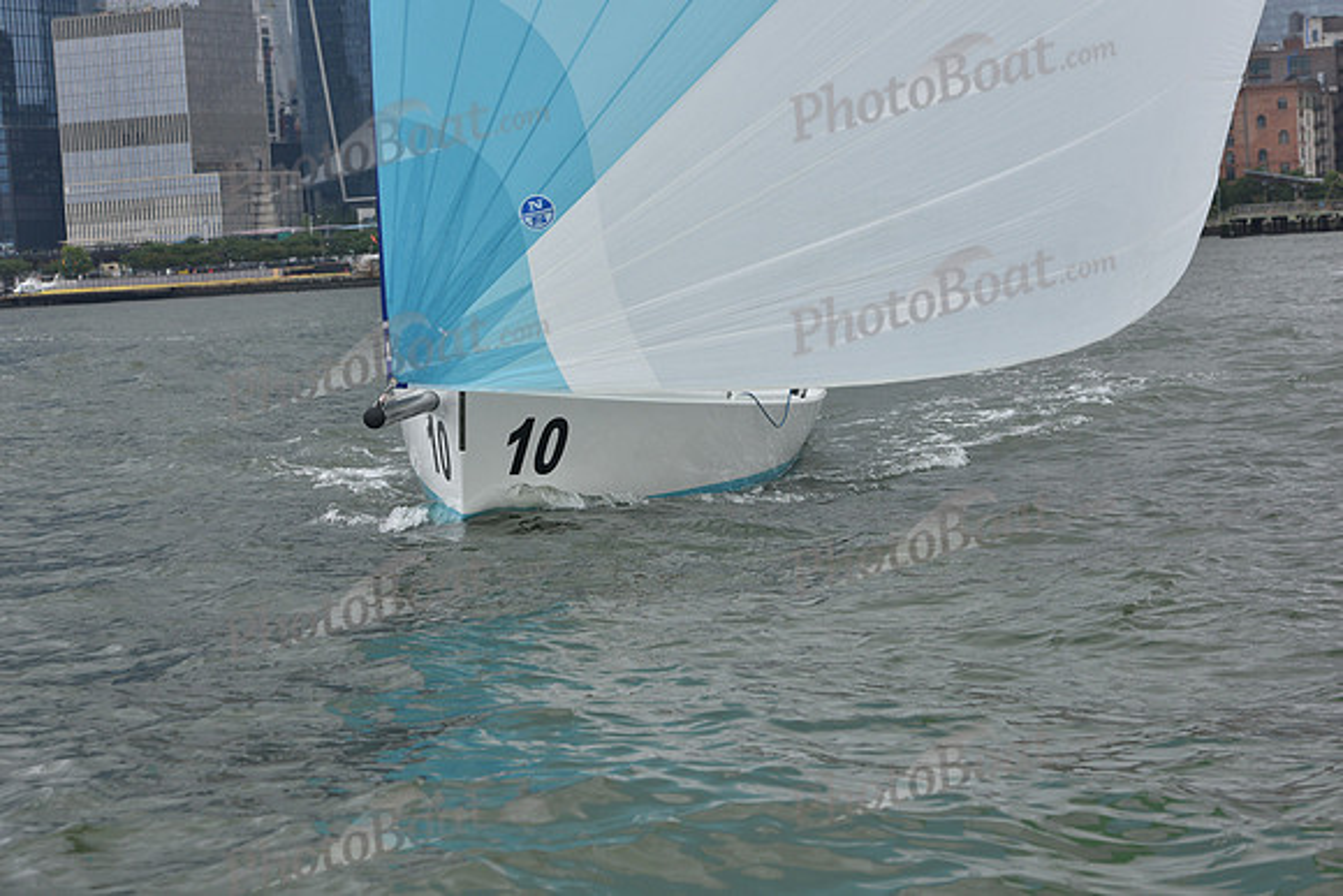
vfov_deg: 15.9
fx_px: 3209
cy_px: 448
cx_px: 672
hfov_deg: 23.6
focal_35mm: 86
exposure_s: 1/800
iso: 400
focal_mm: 86
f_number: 8
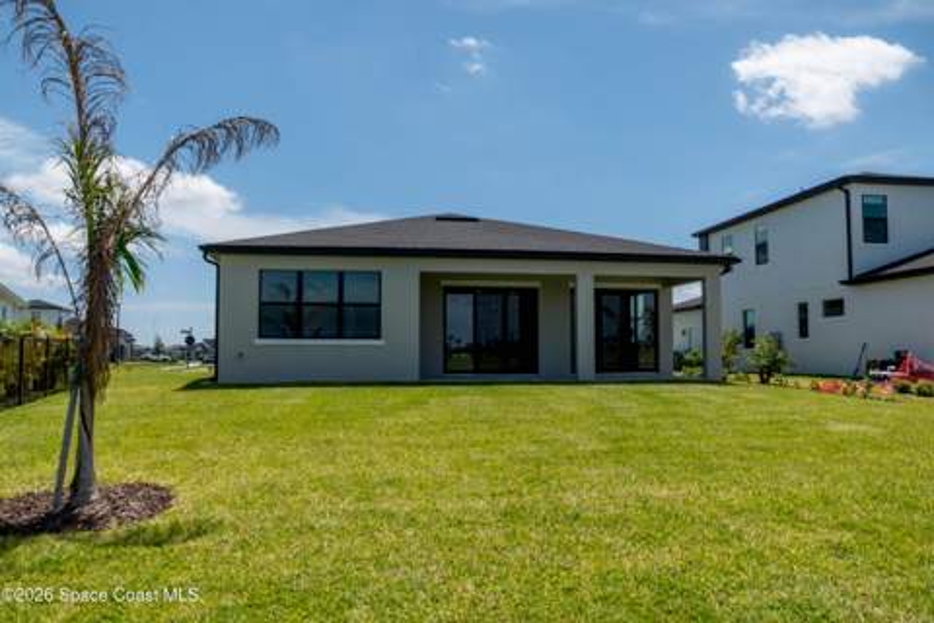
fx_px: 700
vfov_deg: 47.9
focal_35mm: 27
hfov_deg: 67.4
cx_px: 467
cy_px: 312
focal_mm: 18
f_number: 7.1
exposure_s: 1/1600
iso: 100
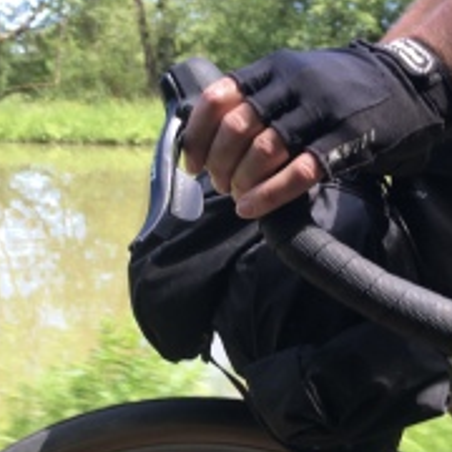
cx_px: 221
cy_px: 259
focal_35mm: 57
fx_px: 842
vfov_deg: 30.0
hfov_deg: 30.0
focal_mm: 4.15
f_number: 2.2
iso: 25
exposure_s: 1/178
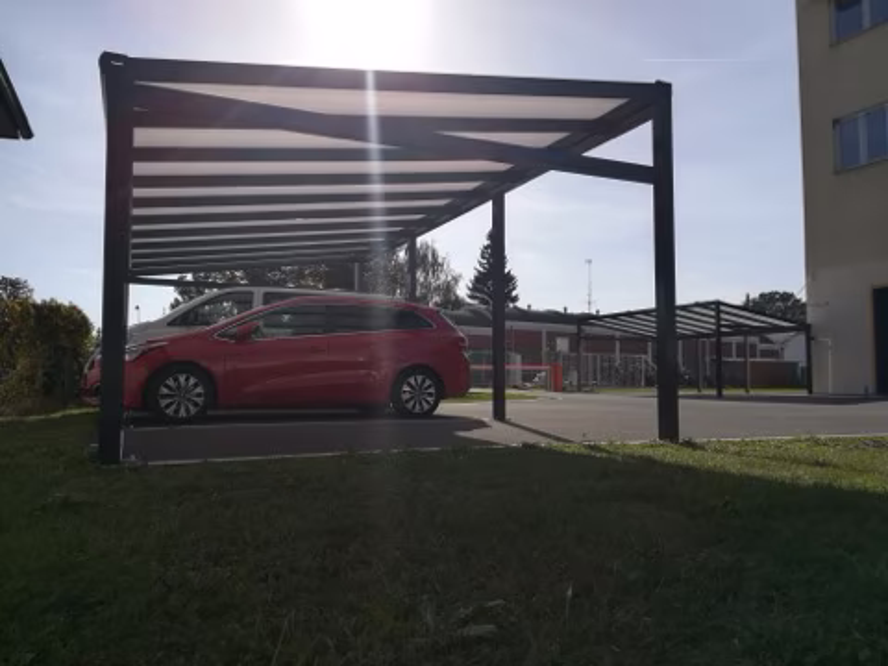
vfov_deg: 53.1
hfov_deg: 67.3
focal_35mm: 26
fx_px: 667
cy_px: 333
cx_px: 444
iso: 50
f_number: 2.2
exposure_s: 1/1792
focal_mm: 3.83
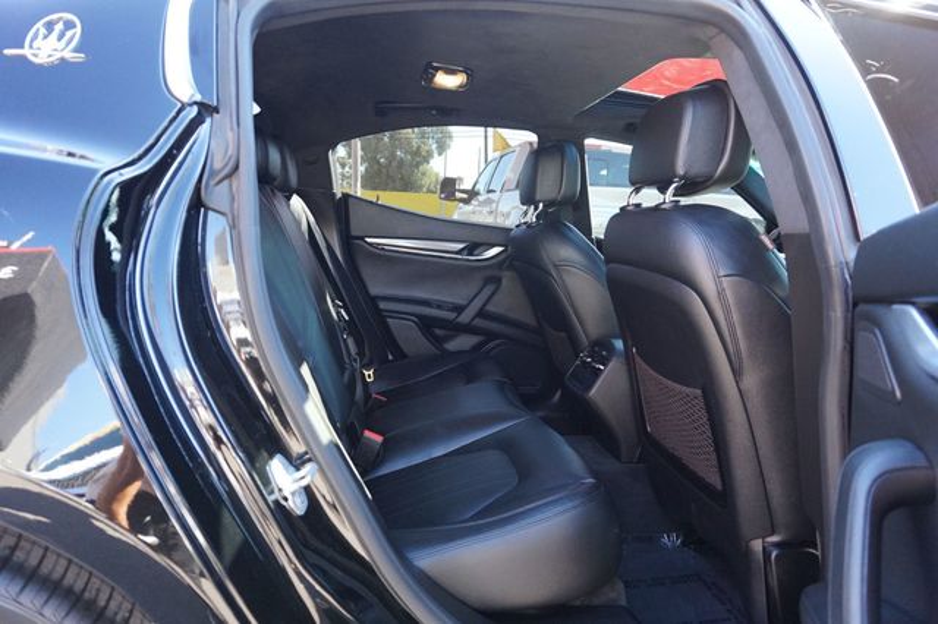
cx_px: 469
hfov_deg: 73.8
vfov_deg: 53.1
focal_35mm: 24
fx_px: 625
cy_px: 312
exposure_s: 1/160
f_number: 4
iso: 1250
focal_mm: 16
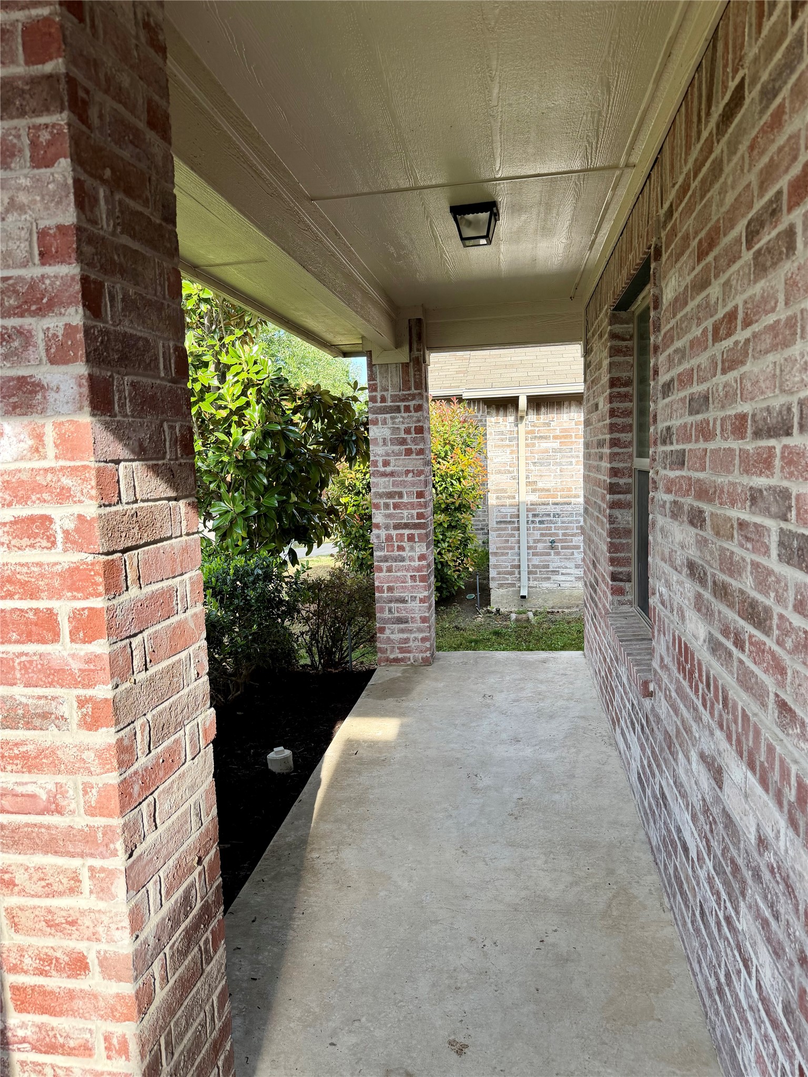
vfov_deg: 71.6
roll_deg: +2.1
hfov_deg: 56.8
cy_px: 538
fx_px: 747
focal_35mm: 24
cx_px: 404
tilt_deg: -7.5
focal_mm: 6.76
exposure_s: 1/920
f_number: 1.78
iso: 100
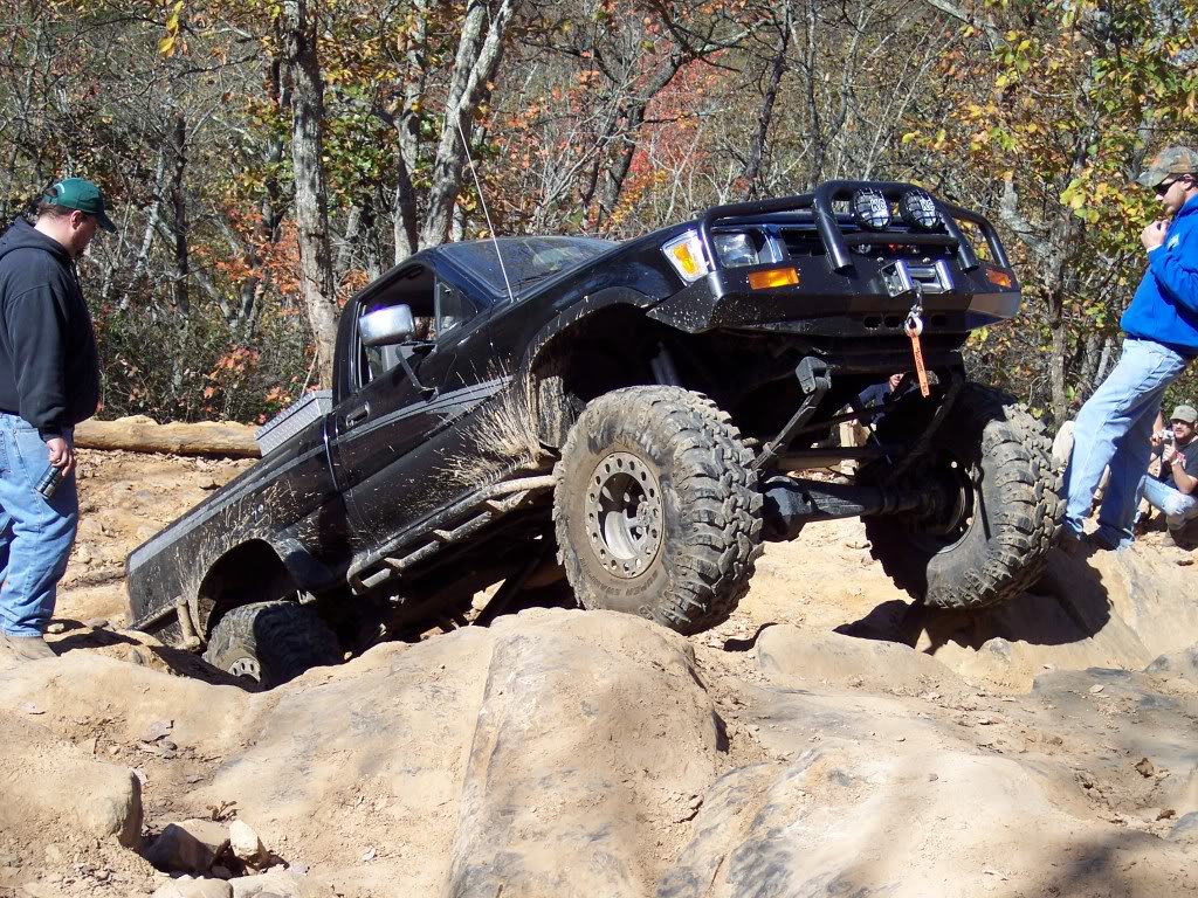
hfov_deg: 29.8
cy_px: 449
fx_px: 2250
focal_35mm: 65
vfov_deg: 22.6
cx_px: 599
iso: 100
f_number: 6.7
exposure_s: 1/750
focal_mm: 13.3
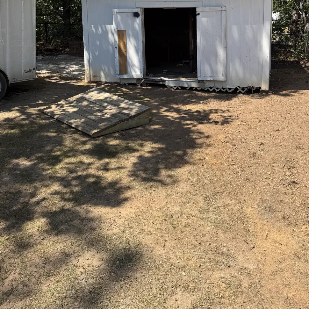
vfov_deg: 44.9
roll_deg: -0.8
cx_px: 174
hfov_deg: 47.1
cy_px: 61
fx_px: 353
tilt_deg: -9.5
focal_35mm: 35
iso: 80
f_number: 1.78
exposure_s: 1/2331
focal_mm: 6.76
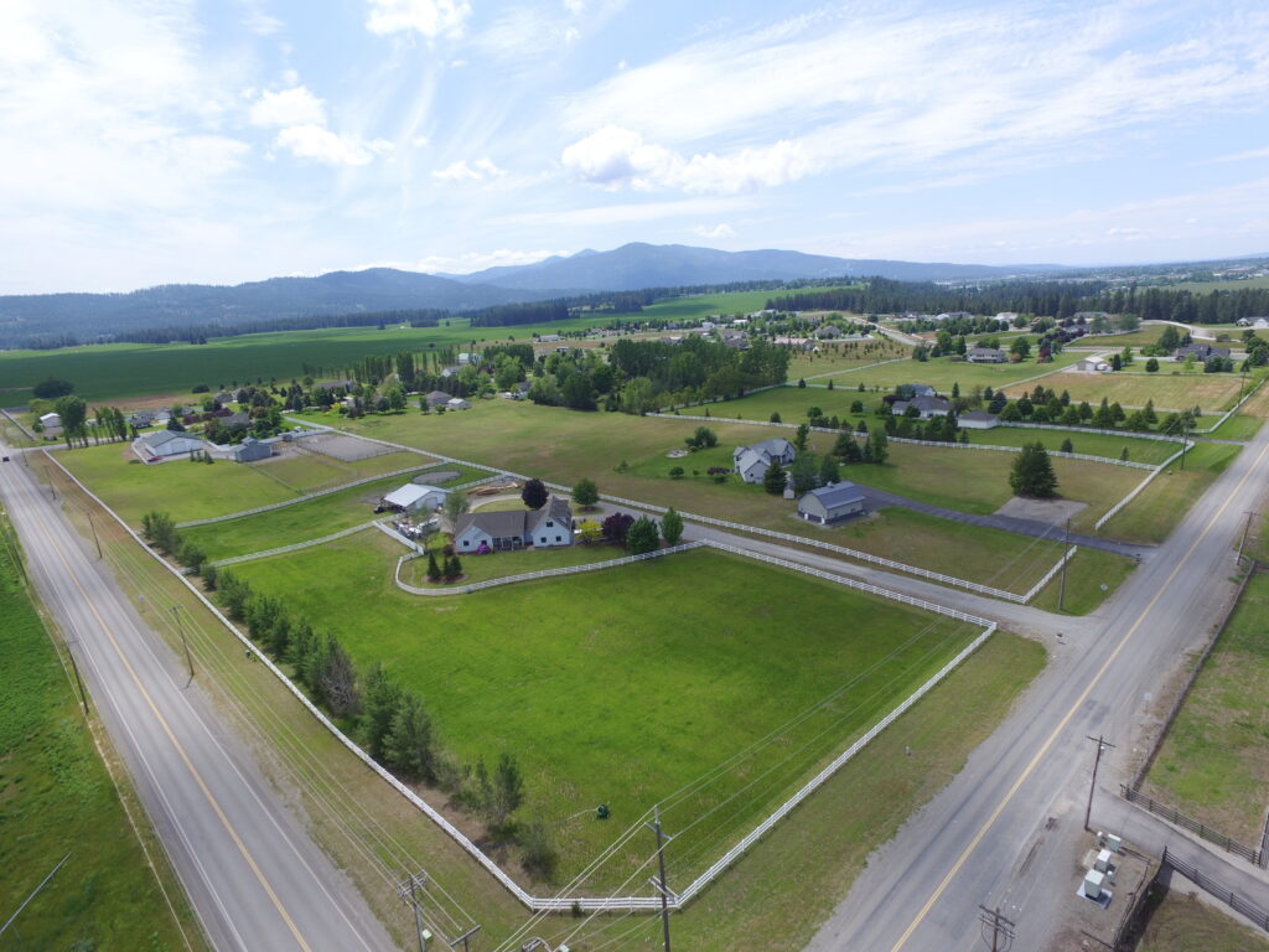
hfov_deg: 81.7
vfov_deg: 66.0
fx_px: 733
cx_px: 634
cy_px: 476
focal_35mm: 20
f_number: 2.8
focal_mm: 3.61
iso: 100
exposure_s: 1/871
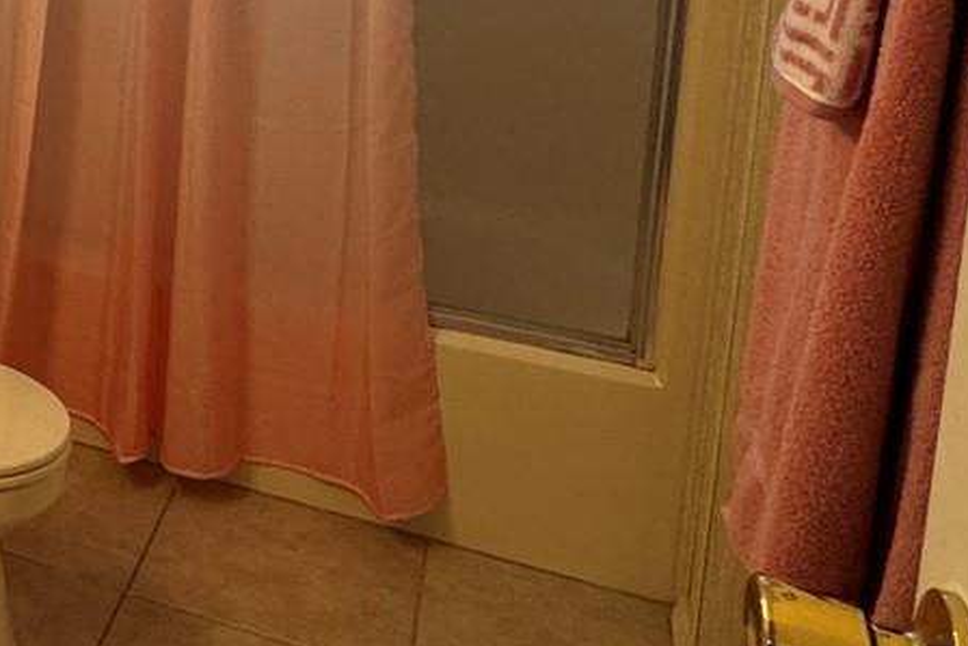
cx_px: -298
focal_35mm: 52
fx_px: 1399
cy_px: -91
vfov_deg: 24.1
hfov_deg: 30.1
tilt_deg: -9.3
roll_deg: +0.0
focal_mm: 2.22
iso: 200
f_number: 2.2
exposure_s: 1/60
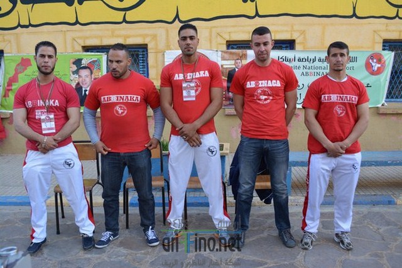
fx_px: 369
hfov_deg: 57.2
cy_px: 134
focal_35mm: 33
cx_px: 201
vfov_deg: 40.0
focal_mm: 22
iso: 200
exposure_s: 1/160
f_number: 6.3
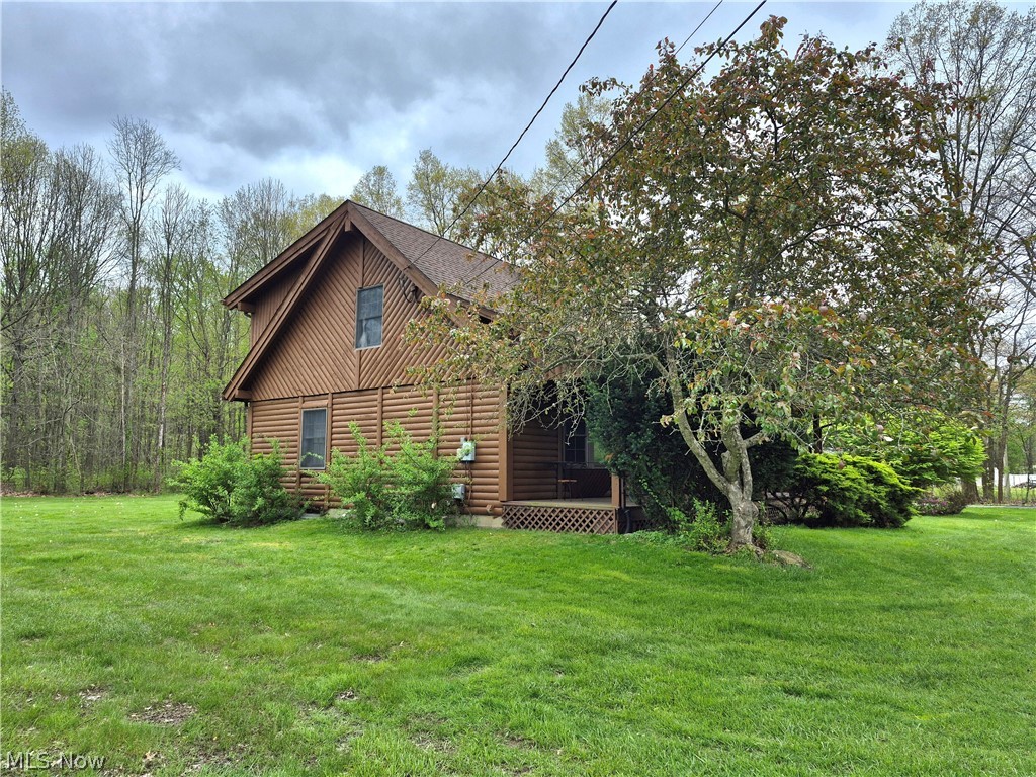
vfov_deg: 58.9
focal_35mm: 23
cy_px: 388
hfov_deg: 73.9
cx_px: 518
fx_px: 688
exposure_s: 1/1429
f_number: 1.8
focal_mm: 5.4
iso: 25
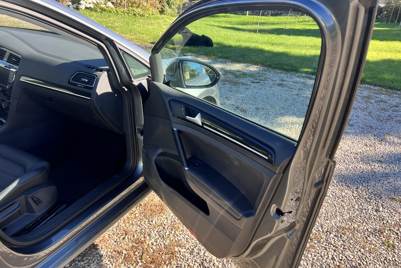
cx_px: 199
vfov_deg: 46.3
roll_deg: -4.2
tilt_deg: -28.6
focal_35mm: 28
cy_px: 151
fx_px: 312
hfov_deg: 65.5
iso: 50
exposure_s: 1/696
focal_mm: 5.7
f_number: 1.5
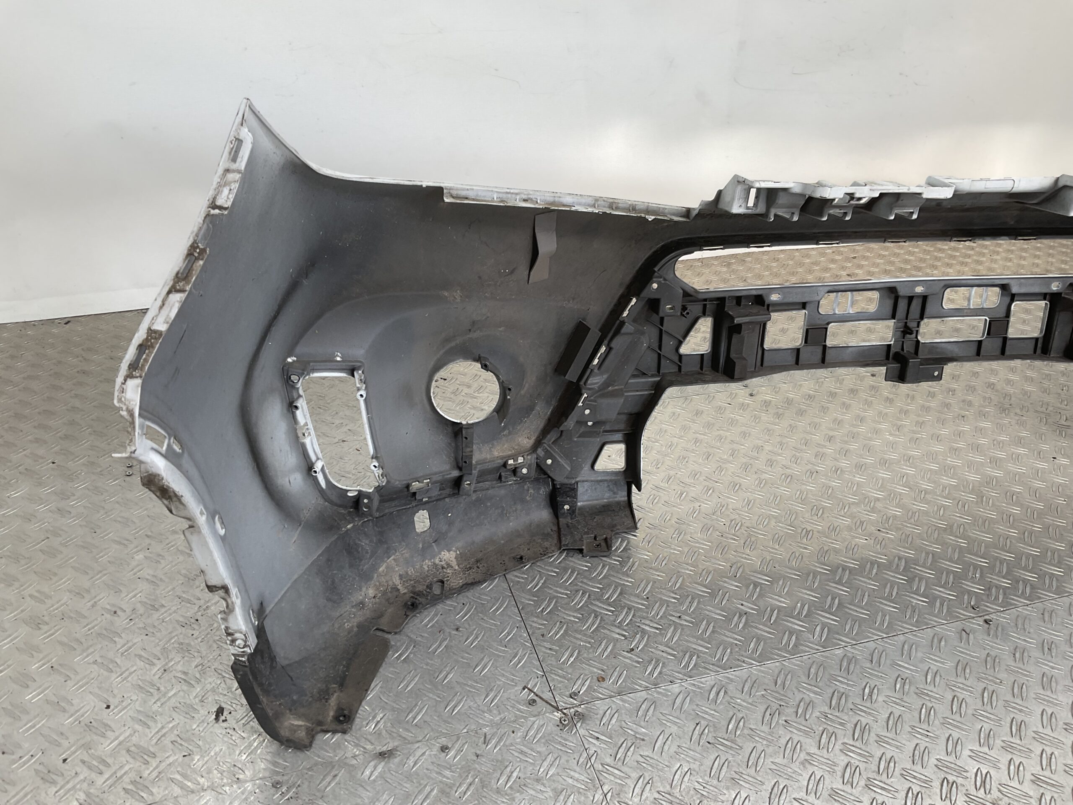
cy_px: 402
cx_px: 536
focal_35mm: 29
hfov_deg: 61.7
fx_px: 899
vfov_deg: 48.2
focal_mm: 3
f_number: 1.8
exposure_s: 1/120
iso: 16
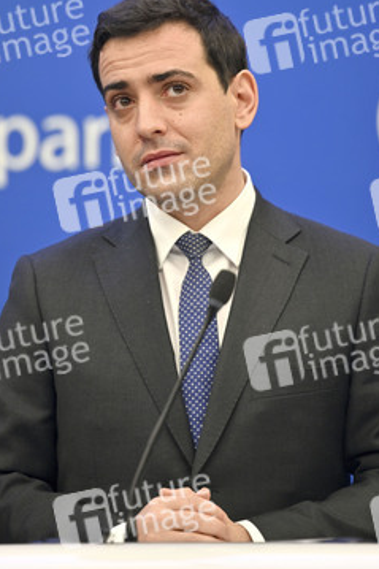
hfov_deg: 6.2
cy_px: 274
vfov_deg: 9.2
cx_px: 181
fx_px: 3525
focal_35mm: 223
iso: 400
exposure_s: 1/100
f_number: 2.8
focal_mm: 200
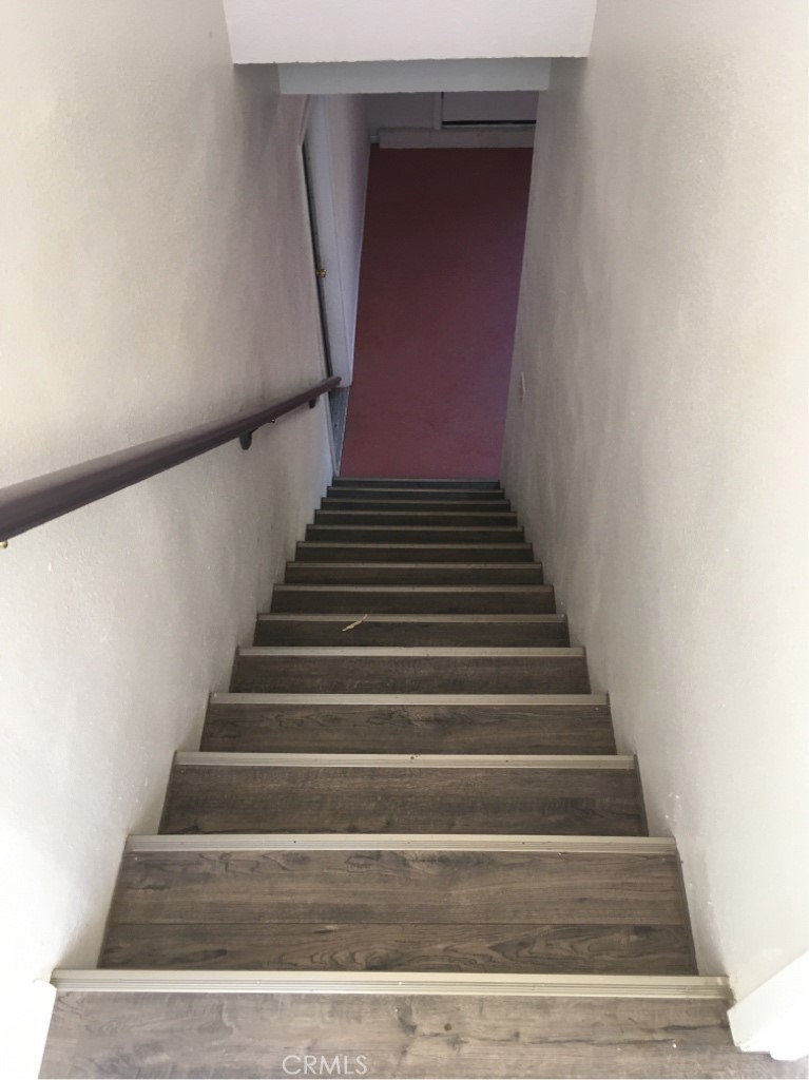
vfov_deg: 61.7
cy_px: 540
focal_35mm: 29
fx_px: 904
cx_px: 404
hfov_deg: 48.2
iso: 80
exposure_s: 1/30
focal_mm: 4.15
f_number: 2.2
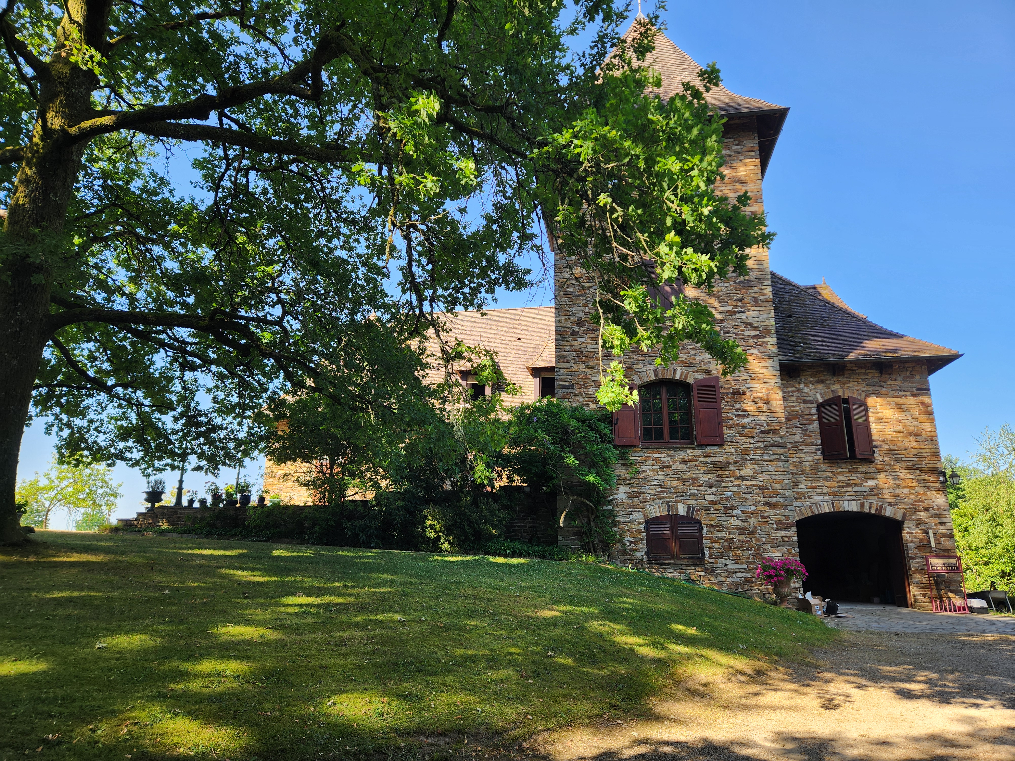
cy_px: 380
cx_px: 508
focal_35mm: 23
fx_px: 674
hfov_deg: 73.9
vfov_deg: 58.9
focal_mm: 5.4
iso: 20
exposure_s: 1/285
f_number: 1.8
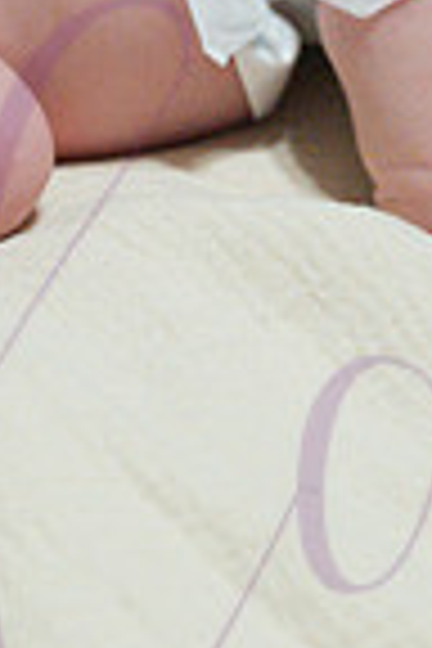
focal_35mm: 210
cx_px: -176
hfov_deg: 6.5
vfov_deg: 9.8
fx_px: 3780
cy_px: 88
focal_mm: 52
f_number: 4
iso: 3200
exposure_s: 1/320
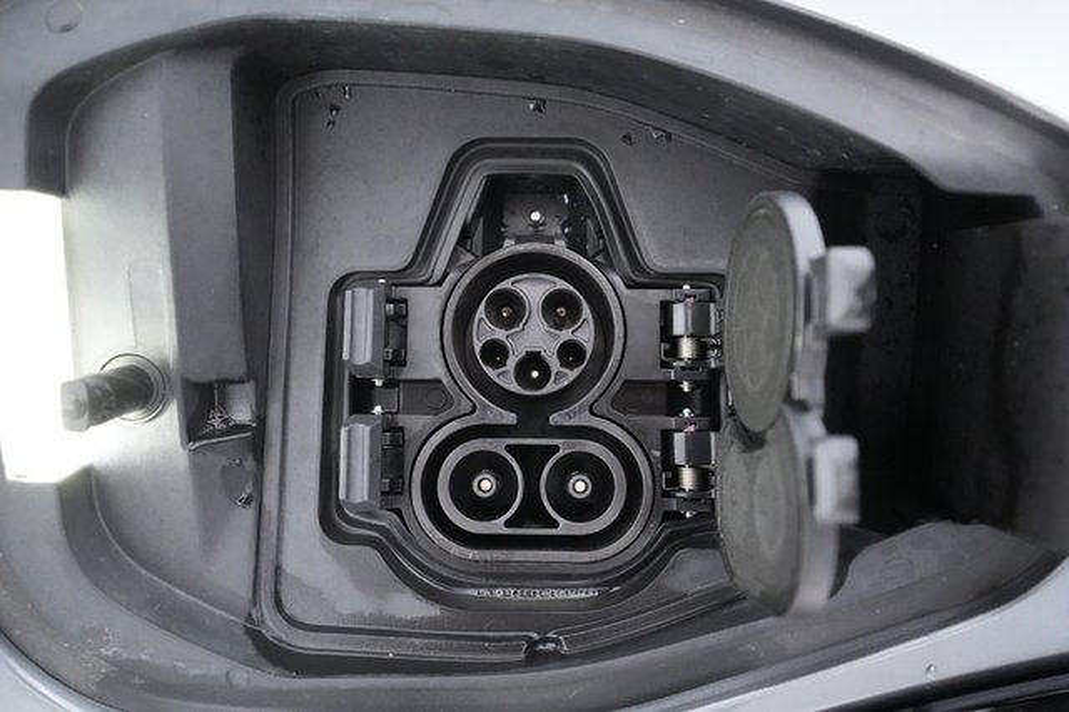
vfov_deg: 47.9
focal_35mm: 27
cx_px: 534
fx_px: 801
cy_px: 356
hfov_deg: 67.4
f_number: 4.5
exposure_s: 1/100
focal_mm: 27
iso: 16000
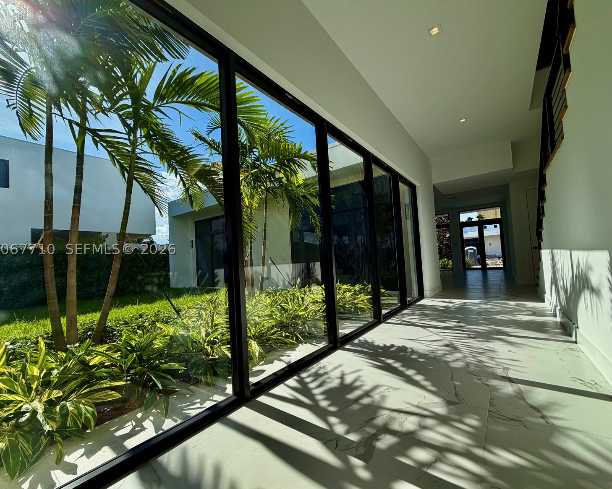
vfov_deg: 84.0
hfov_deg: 96.8
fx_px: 272
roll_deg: +3.9
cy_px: 249
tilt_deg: +2.2
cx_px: 305
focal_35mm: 15
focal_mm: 2.22
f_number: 2.2
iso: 40
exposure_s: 1/619
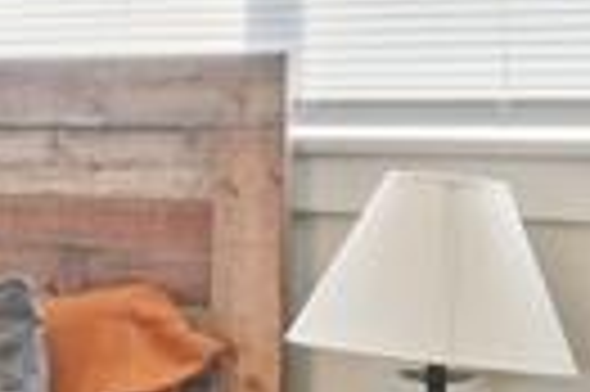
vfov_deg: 10.9
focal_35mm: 125
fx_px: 2046
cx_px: -662
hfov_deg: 13.5
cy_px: 180
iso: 400
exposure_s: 1/15
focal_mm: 16
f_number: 8
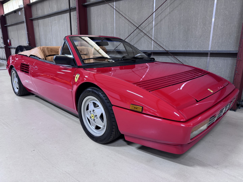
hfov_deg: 71.6
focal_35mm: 24
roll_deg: -0.2
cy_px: 91
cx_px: 122
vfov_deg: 56.8
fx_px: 168
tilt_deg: -15.5
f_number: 1.78
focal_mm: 6.76
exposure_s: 1/60
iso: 125
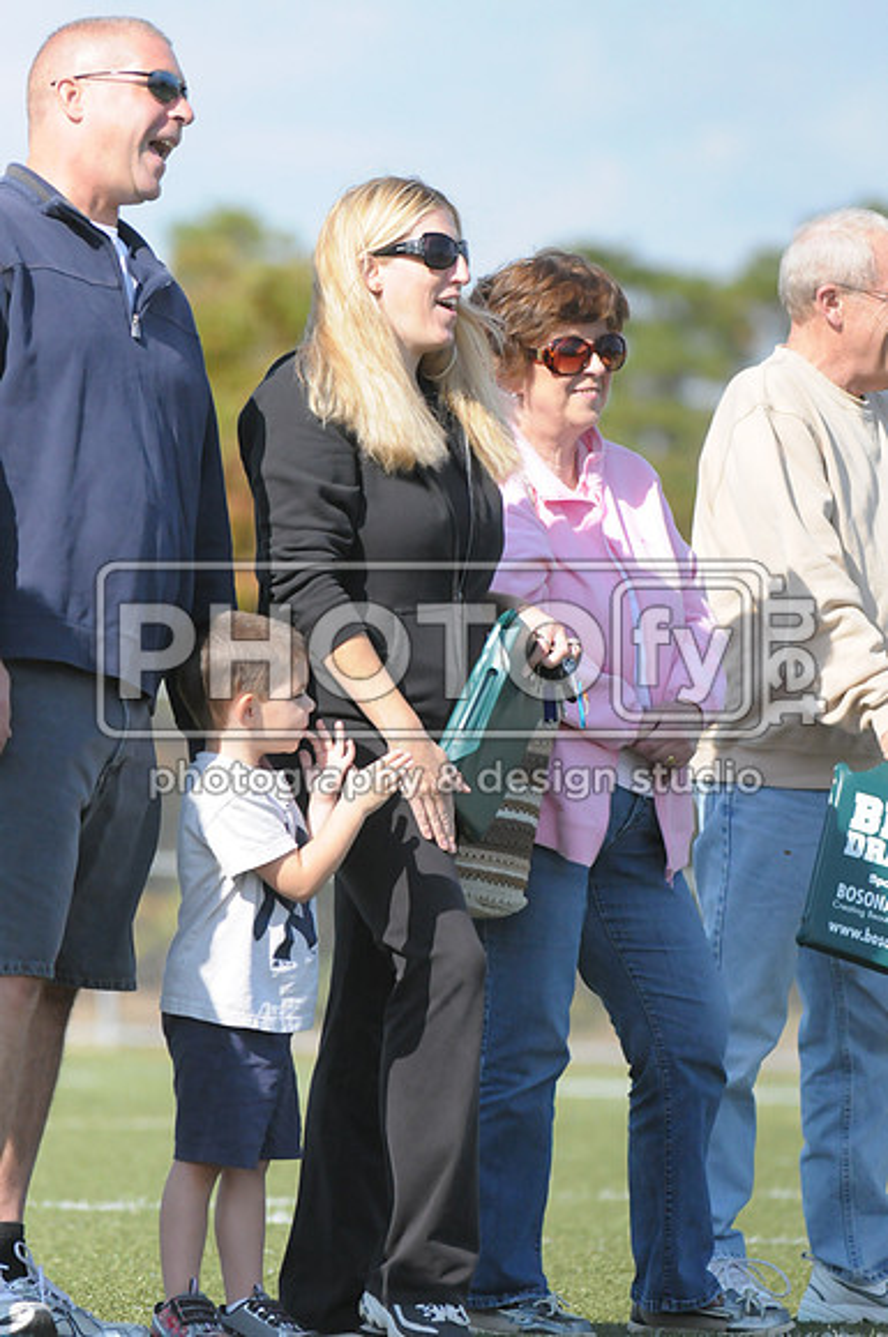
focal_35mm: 300
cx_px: 444
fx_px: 11132
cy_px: 668
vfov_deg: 6.9
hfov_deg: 4.6
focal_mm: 200
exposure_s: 1/6400
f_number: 4
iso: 1600
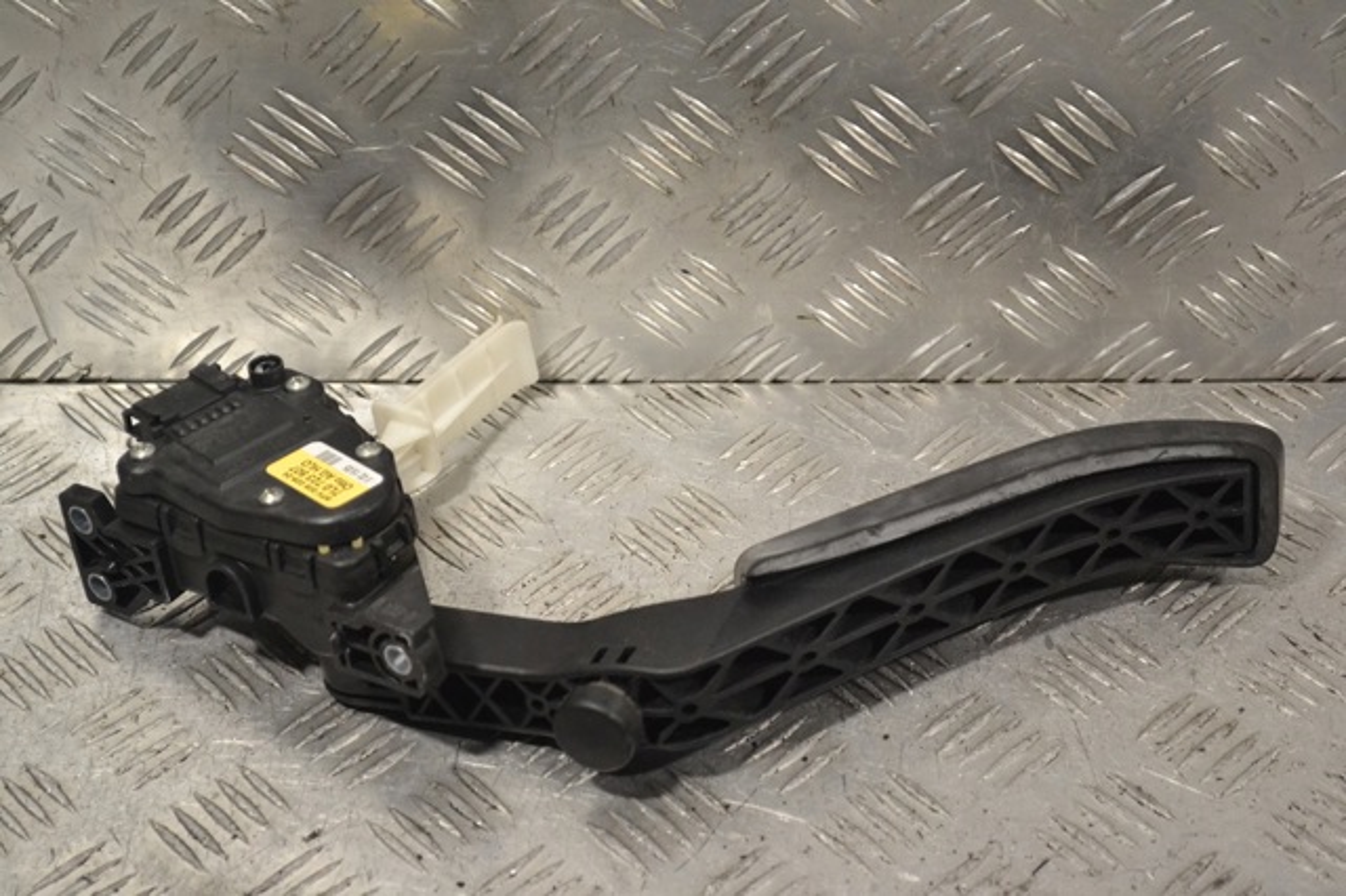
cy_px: 448
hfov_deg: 27.0
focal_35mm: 75
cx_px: 673
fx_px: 2803
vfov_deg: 18.2
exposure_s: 1/800
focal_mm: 50
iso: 3200
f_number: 5.6
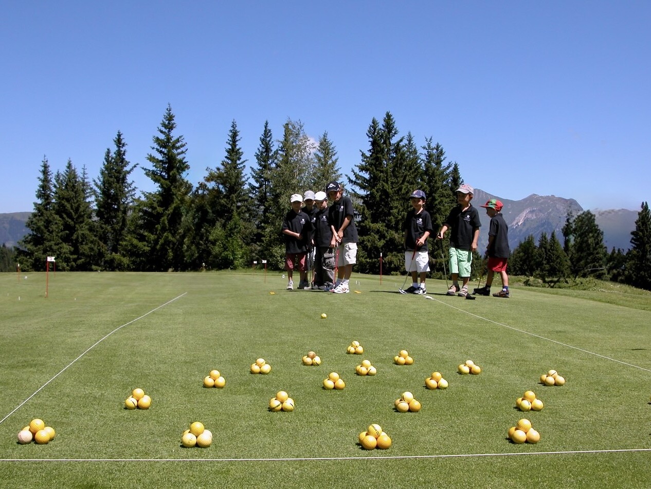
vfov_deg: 36.8
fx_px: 734
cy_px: 244
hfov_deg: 47.9
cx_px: 326
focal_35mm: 39
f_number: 5.1
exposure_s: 1/431
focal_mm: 10
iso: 100
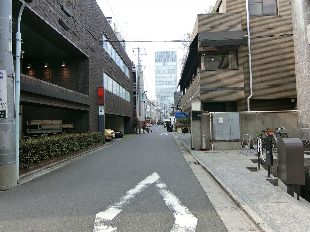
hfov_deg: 84.7
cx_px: 155
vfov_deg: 68.7
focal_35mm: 19
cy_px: 116
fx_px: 170
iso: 80
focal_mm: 4.06
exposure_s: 1/500
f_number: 2.7
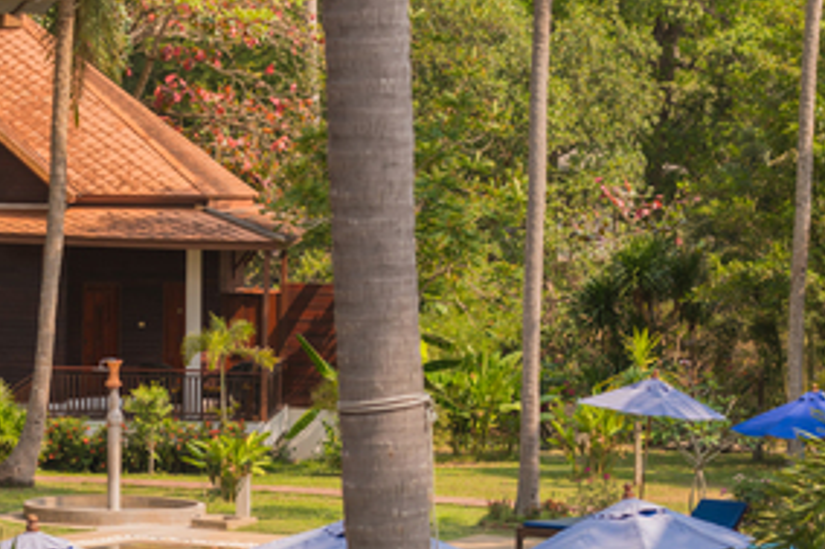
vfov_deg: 9.2
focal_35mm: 148
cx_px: 166
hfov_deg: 13.8
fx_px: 3390
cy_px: 421
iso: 100
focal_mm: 70
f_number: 6.3
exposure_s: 1/80
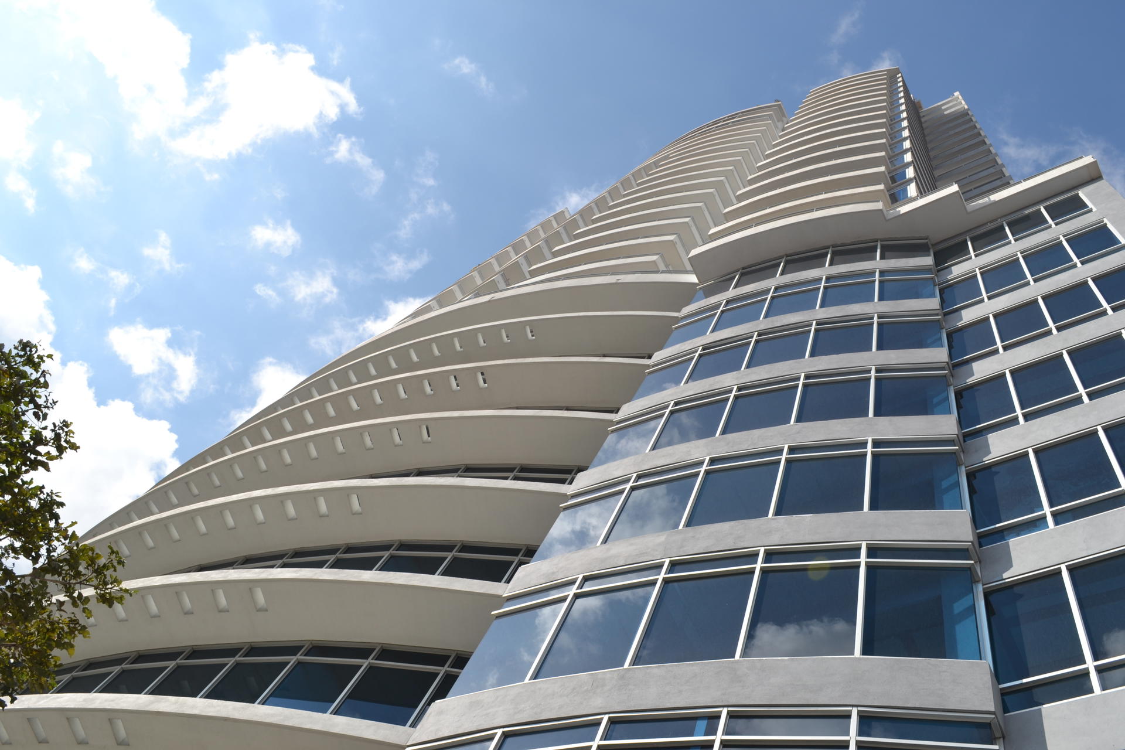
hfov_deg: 57.2
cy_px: 375
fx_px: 1031
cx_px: 562
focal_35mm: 33
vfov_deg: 40.0
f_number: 10
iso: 100
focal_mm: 22
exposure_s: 1/200
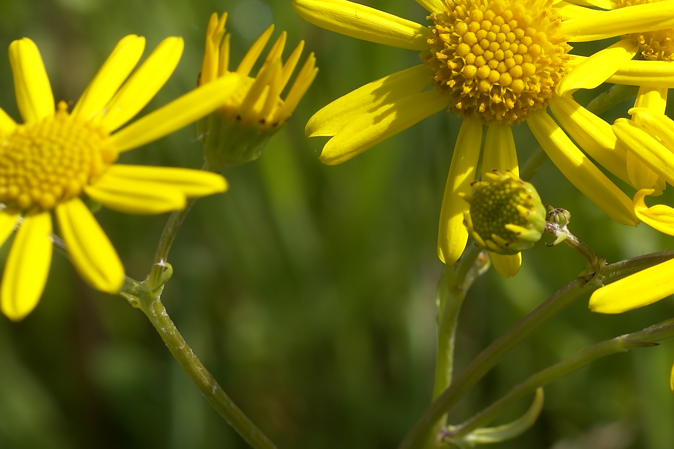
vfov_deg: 8.5
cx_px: 542
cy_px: 108
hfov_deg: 12.7
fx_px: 3014
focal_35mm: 161
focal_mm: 50
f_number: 10
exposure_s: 1/160
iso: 80
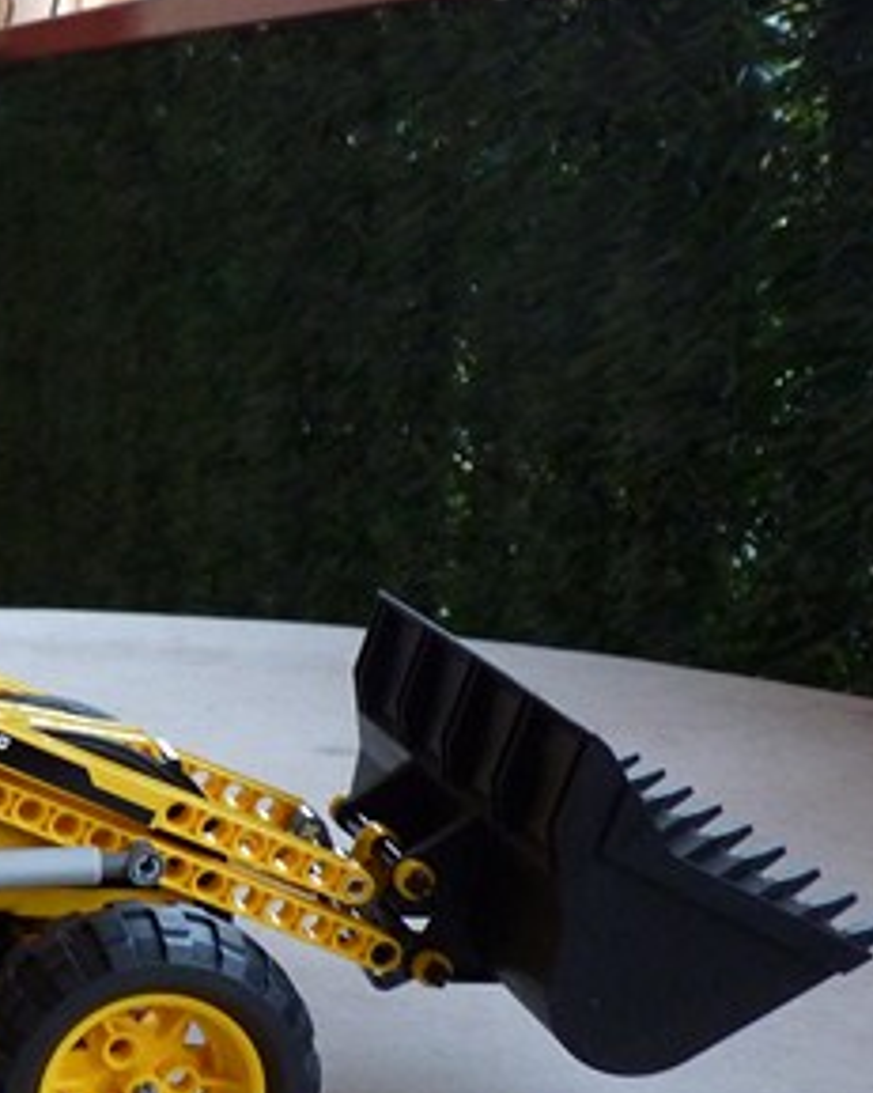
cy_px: 1014
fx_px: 2359
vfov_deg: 25.2
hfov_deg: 19.2
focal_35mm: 73
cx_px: -302
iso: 250
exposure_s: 1/30
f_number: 2.8
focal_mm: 4.8
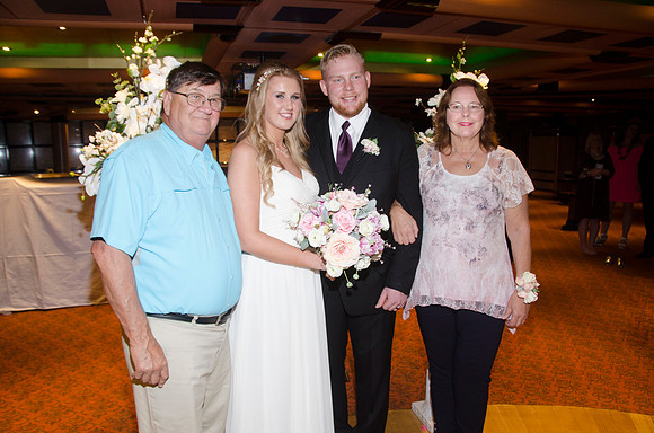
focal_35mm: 27
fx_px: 489
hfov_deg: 67.5
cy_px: 216
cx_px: 327
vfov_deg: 47.7
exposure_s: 1/60
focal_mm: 18
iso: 400
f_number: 5.6
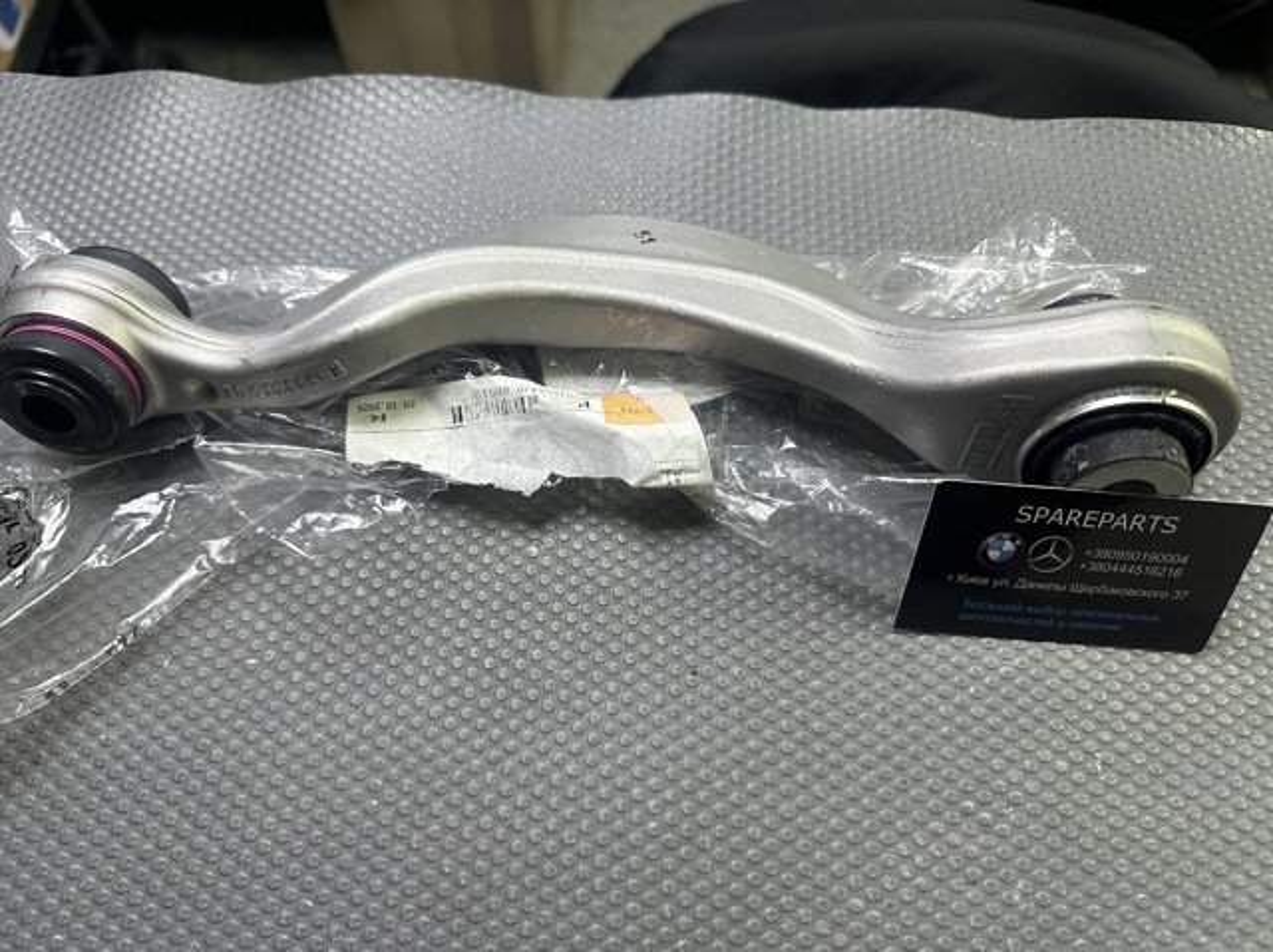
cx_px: 636
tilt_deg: -66.0
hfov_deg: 71.6
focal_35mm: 24
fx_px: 882
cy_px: 476
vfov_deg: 56.8
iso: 200
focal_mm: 6.86
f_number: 1.78
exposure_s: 1/121
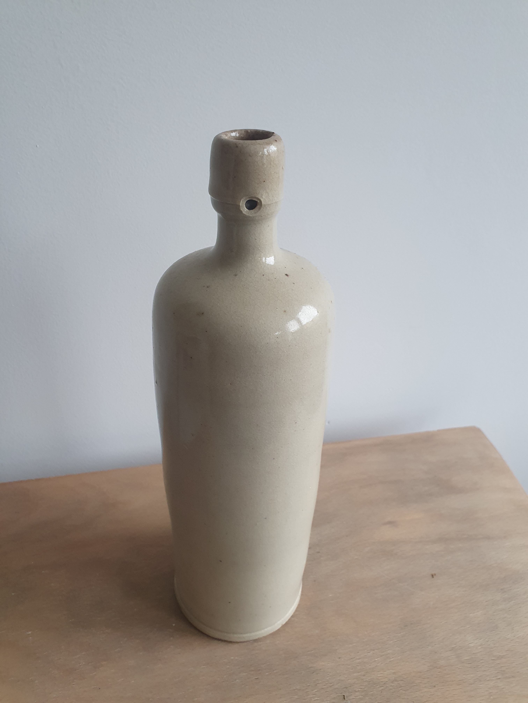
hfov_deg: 53.1
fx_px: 529
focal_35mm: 26
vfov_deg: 67.3
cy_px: 352
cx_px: 264
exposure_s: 1/100
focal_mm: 4.32
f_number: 2.4
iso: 200
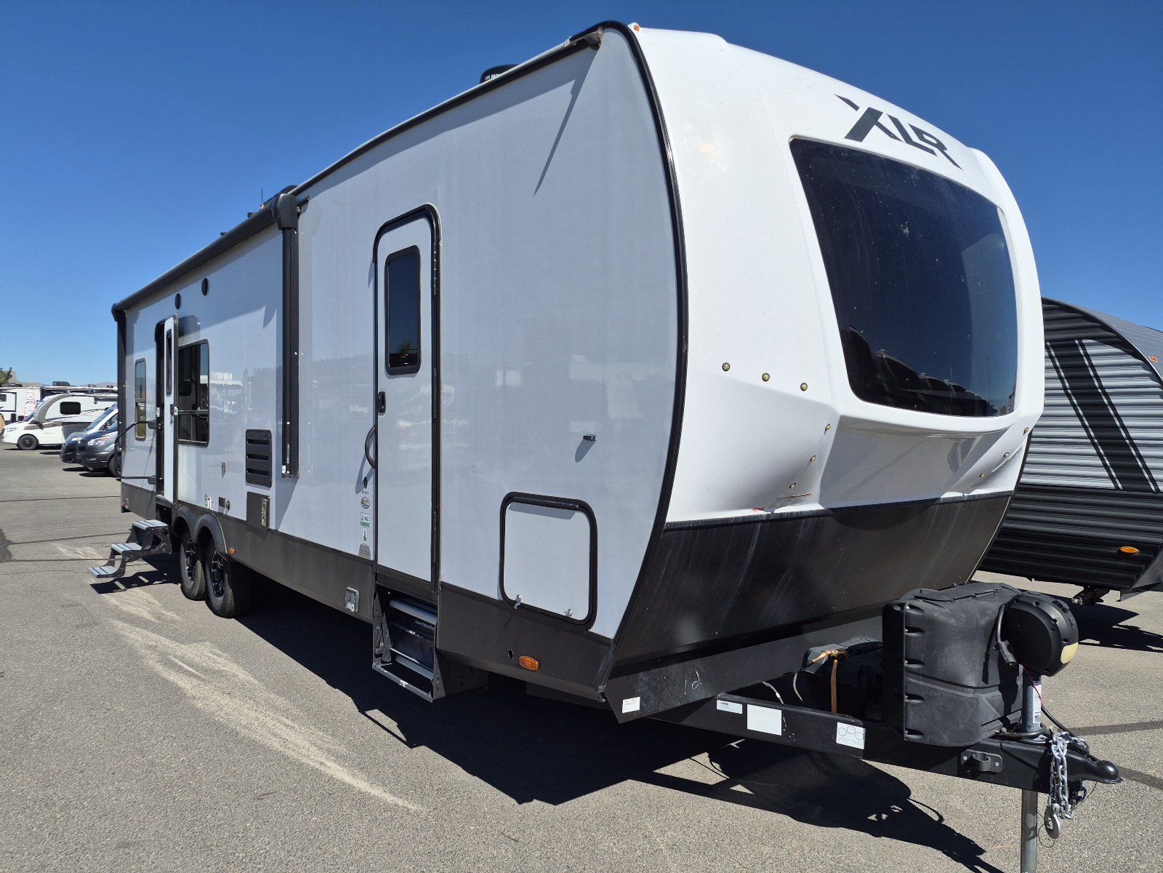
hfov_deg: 73.9
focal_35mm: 23
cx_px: 582
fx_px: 773
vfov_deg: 58.9
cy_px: 436
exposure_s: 1/10000
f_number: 1.8
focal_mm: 5.4
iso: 64
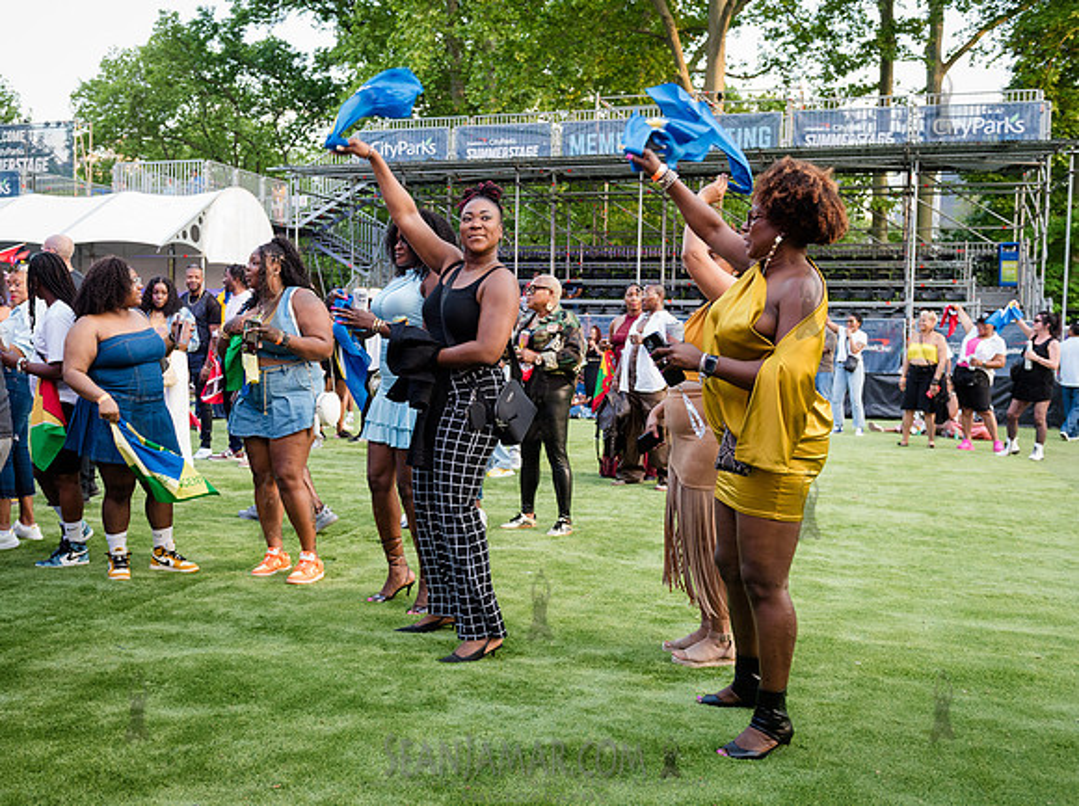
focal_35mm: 37
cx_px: 477
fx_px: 1149
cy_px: 402
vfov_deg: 38.6
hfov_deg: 50.2
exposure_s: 1/200
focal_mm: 32
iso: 1000
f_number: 3.5
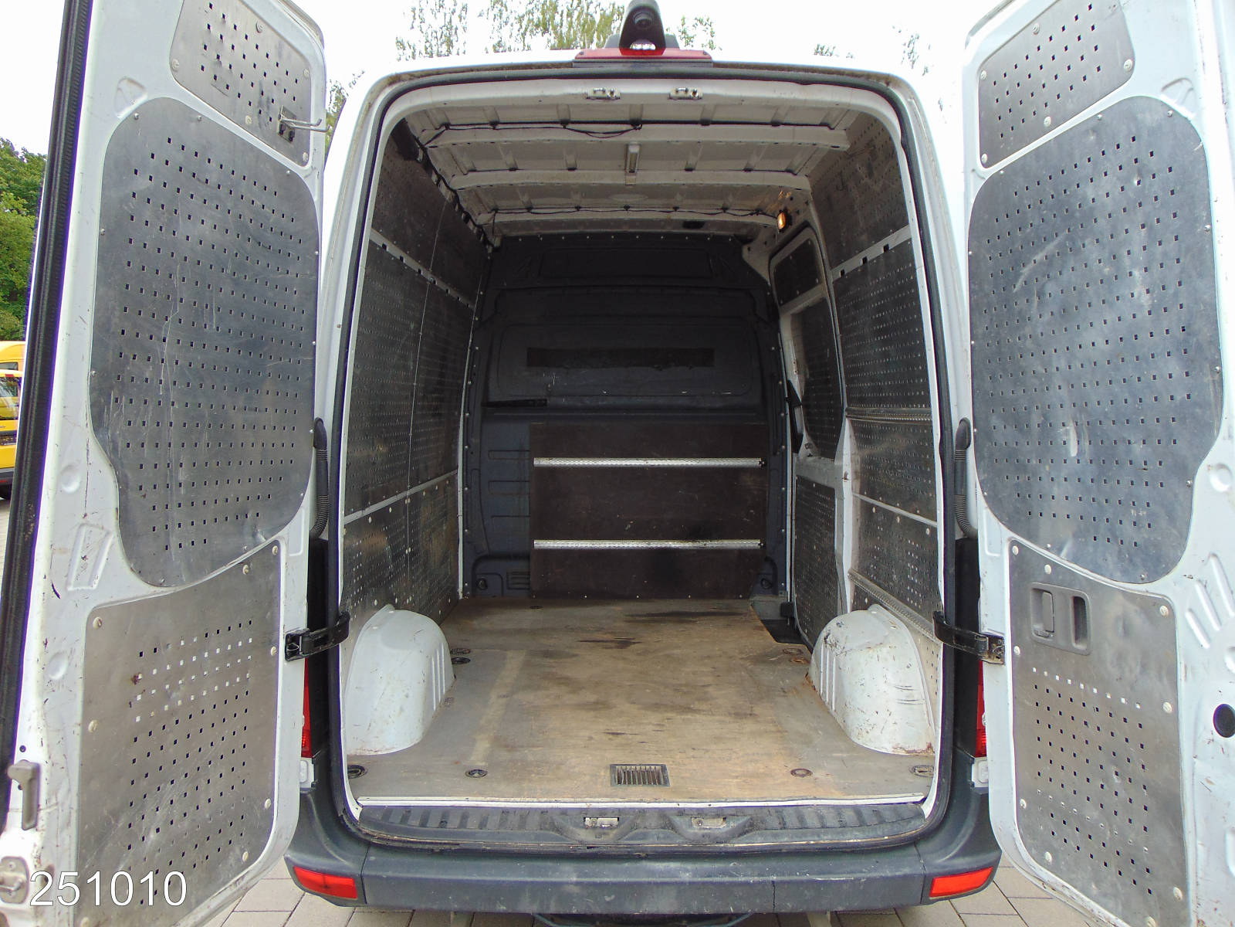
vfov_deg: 54.9
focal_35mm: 25
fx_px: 892
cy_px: 464
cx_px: 618
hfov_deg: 69.4
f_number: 3
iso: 80
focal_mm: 4.5
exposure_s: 1/640
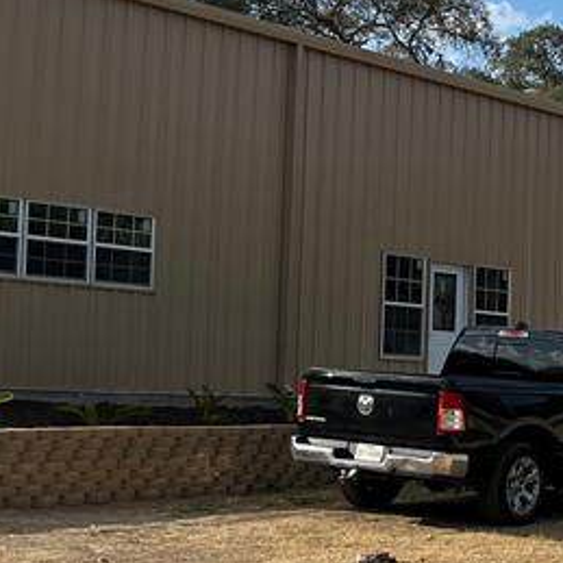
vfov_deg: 19.1
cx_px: 639
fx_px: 1674
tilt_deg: +4.2
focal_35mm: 91
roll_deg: -0.9
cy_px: 296
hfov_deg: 18.3
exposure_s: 1/3745
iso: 50
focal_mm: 5.1
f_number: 1.6
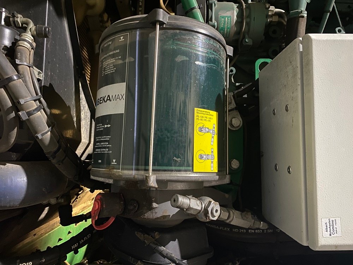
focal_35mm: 26
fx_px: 265
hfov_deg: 67.3
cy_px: 132
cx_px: 176
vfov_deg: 53.1
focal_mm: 4.25
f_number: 1.8
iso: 400
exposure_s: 1/8
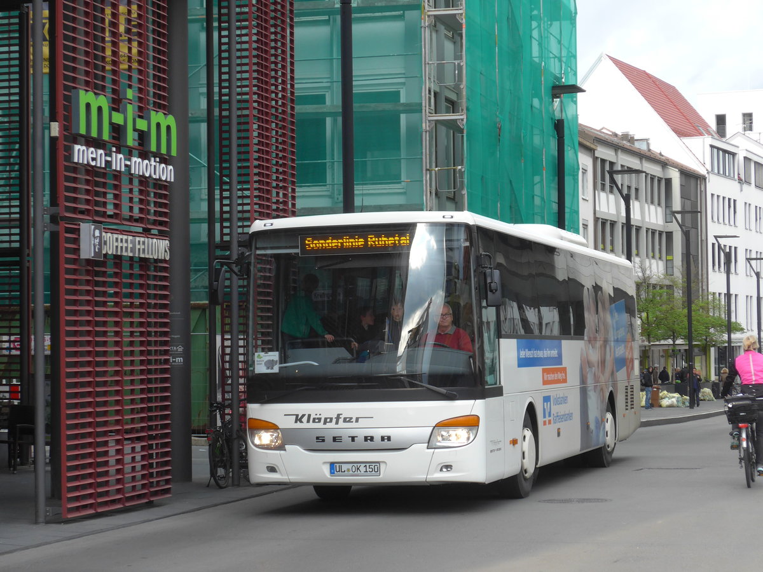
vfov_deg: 16.4
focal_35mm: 90
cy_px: 286
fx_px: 1984
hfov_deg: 21.8
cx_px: 382
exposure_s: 1/160
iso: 160
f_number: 4.6
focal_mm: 18
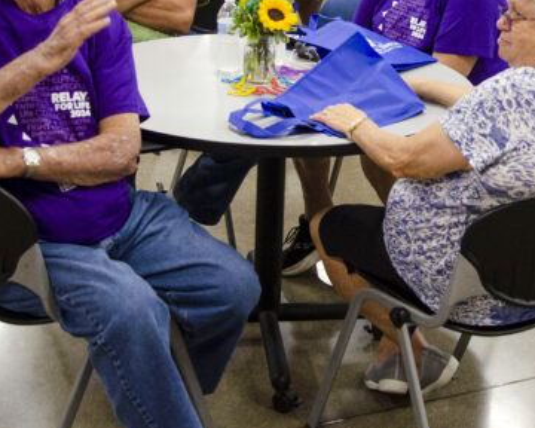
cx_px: 403
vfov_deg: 20.9
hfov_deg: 26.1
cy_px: 68
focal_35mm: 72
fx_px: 1140
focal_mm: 24
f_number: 3.5
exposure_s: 1/200
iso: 1250
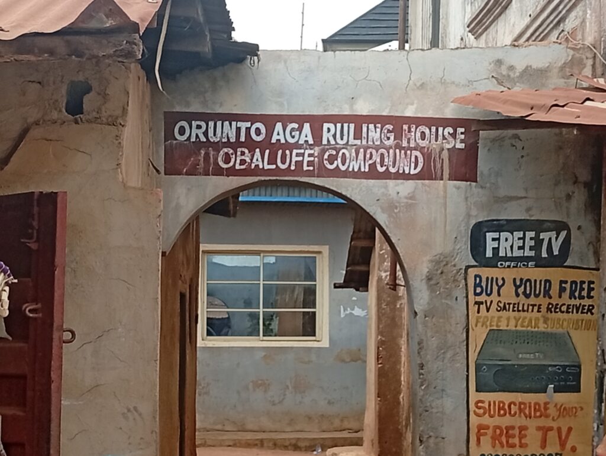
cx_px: 303
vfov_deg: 18.0
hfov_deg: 23.8
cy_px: 228
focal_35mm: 82
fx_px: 1438
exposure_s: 1/569
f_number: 1.8
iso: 51
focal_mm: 3.84
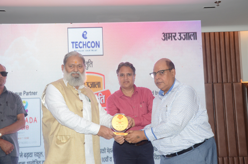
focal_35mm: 48
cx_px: 124
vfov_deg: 28.0
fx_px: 330
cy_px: 82
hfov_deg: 41.2
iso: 1000
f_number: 7.1
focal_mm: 32
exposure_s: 1/160
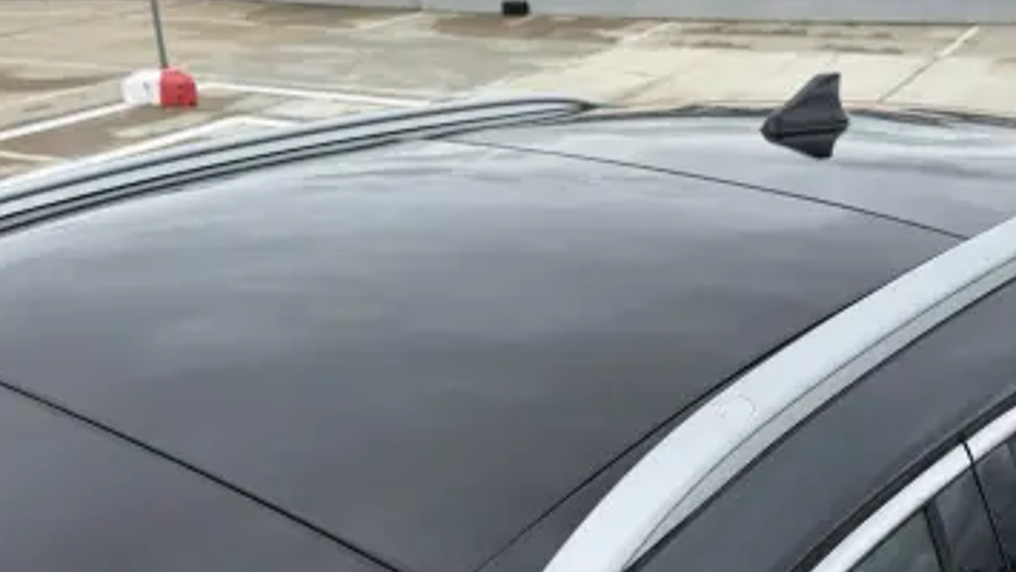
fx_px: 1428
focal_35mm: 53
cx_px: 509
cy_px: 346
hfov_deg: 39.2
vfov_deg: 22.6
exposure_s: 1/2865
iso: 80
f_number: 1.78
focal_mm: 6.76
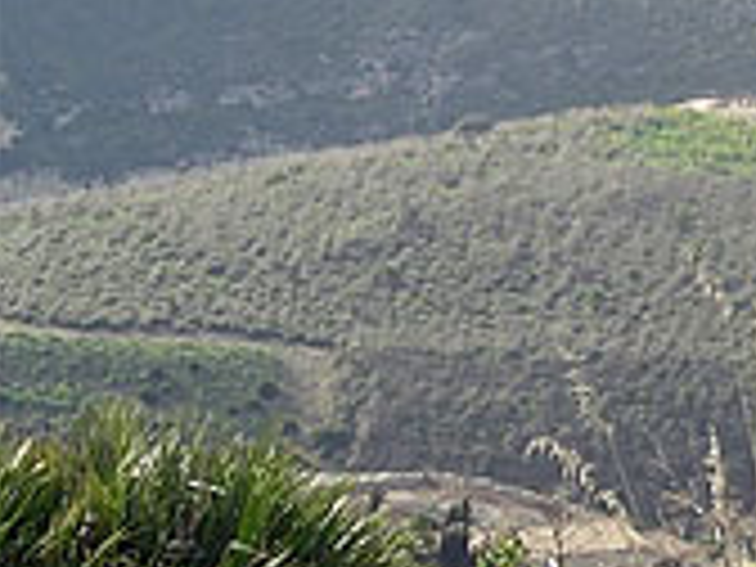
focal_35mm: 276
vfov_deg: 5.4
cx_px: 1008
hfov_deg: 7.1
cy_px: 171
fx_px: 6028
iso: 64
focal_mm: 21.3
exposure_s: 1/342
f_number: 4.6
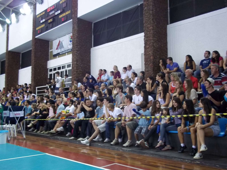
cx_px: 114
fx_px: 236
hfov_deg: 51.4
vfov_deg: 39.7
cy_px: 85
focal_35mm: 36
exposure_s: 1/25
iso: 160
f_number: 3.1
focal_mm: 6.5
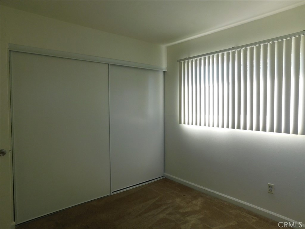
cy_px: 114
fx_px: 203
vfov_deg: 58.9
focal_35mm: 23
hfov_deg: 73.9
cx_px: 152
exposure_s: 1/160
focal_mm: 4
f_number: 3
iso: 125
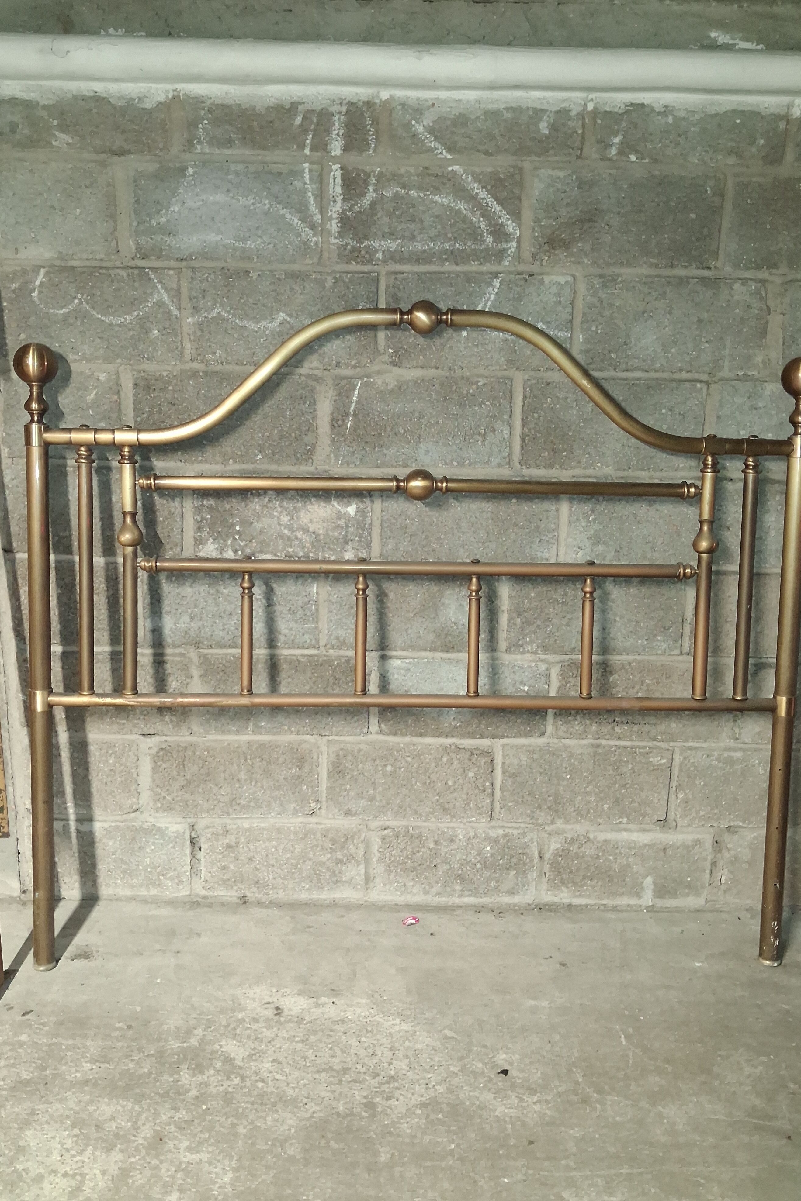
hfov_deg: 45.0
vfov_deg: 63.6
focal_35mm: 29
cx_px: 407
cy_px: 581
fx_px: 968
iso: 25
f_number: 1.8
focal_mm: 4
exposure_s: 1/25
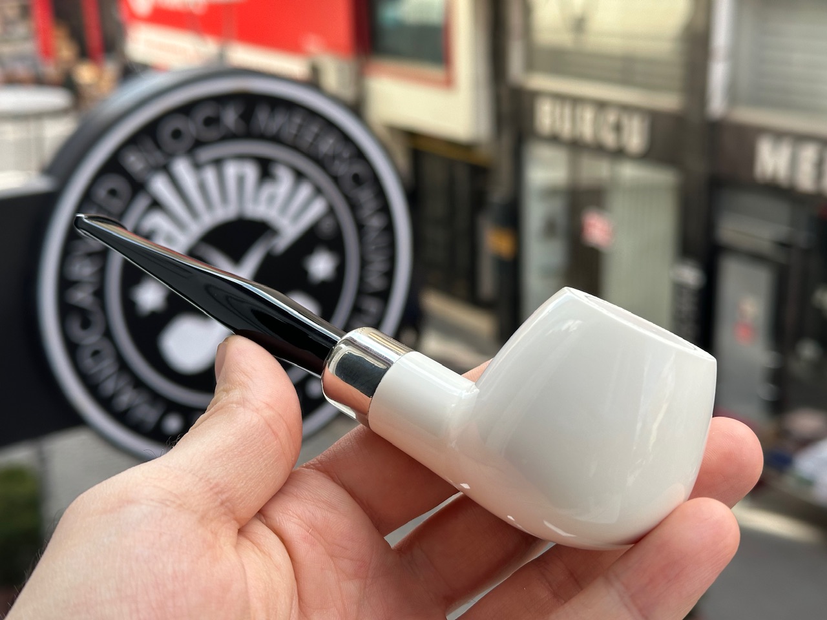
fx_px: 1147
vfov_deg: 30.3
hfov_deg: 39.7
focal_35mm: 48
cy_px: 310
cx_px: 414
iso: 64
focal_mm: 6.86
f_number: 1.78
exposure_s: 1/858
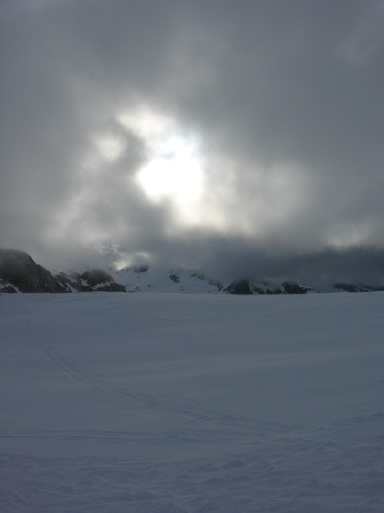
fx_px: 532
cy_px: 256
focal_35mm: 36
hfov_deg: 39.7
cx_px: 192
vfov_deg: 51.4
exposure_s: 1/374
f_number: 8
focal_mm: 9.2
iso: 50
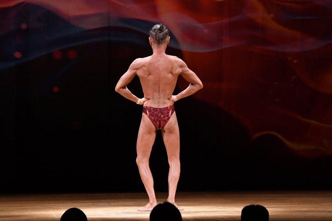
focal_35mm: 255
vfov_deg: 5.4
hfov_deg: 8.1
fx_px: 2351
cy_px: 110
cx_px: 166
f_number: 5.6
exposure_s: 1/400
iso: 4000
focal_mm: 170
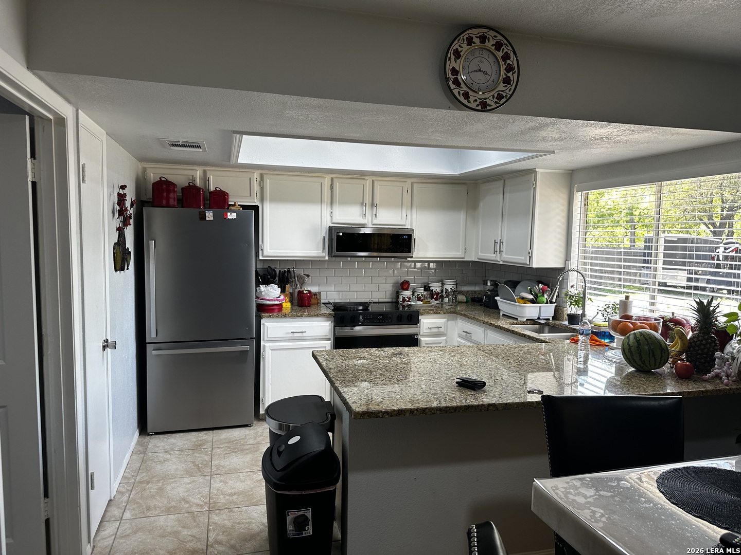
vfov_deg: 56.8
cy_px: 278
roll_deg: -1.1
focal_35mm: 24
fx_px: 514
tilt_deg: -4.2
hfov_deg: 71.6
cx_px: 370
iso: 100
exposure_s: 1/120
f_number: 1.78
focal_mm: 6.86
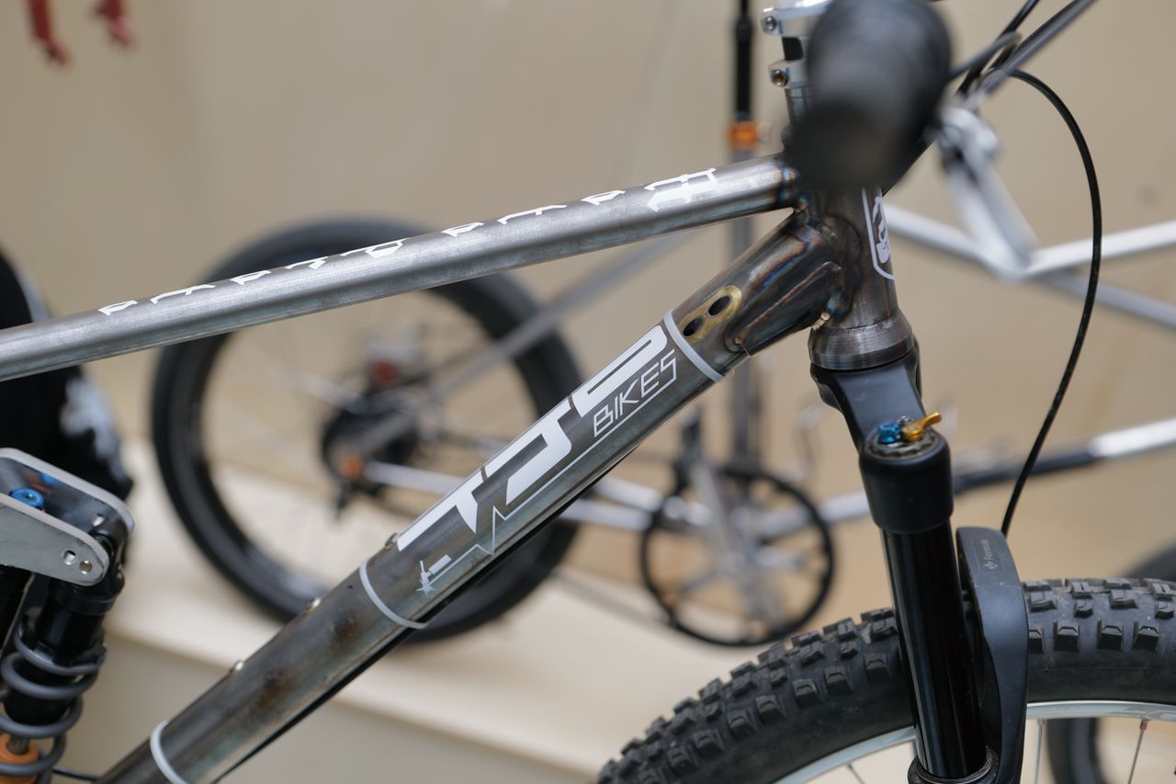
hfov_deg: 39.6
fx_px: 1633
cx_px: 588
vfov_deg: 27.0
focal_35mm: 50
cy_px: 392
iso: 100
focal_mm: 50
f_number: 2.2
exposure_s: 1/125
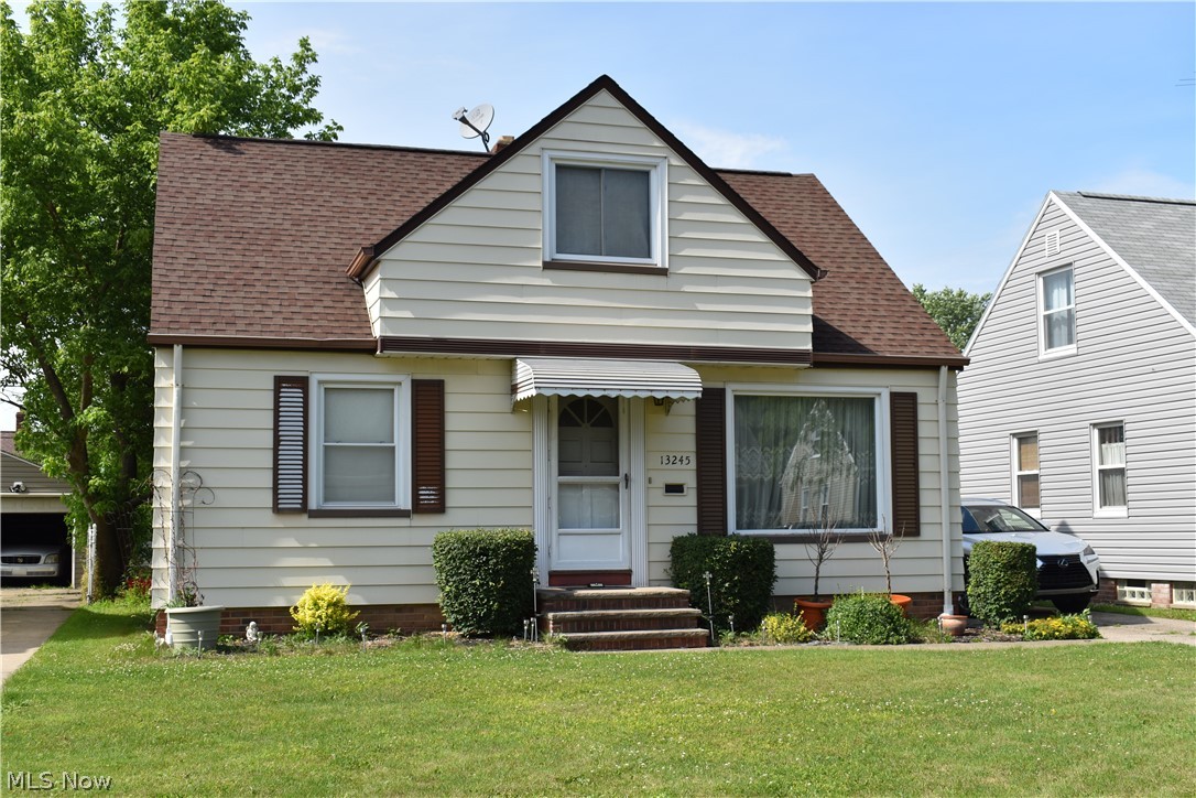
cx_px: 598
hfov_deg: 46.4
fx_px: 1395
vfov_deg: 31.9
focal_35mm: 42
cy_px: 399
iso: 100
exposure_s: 1/250
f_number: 8
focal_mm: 28
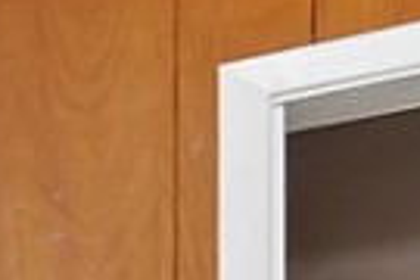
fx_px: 1330
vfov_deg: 10.2
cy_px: 698
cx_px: -1086
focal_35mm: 114
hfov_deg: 9.3
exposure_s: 1/30
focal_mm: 10
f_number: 8
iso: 400
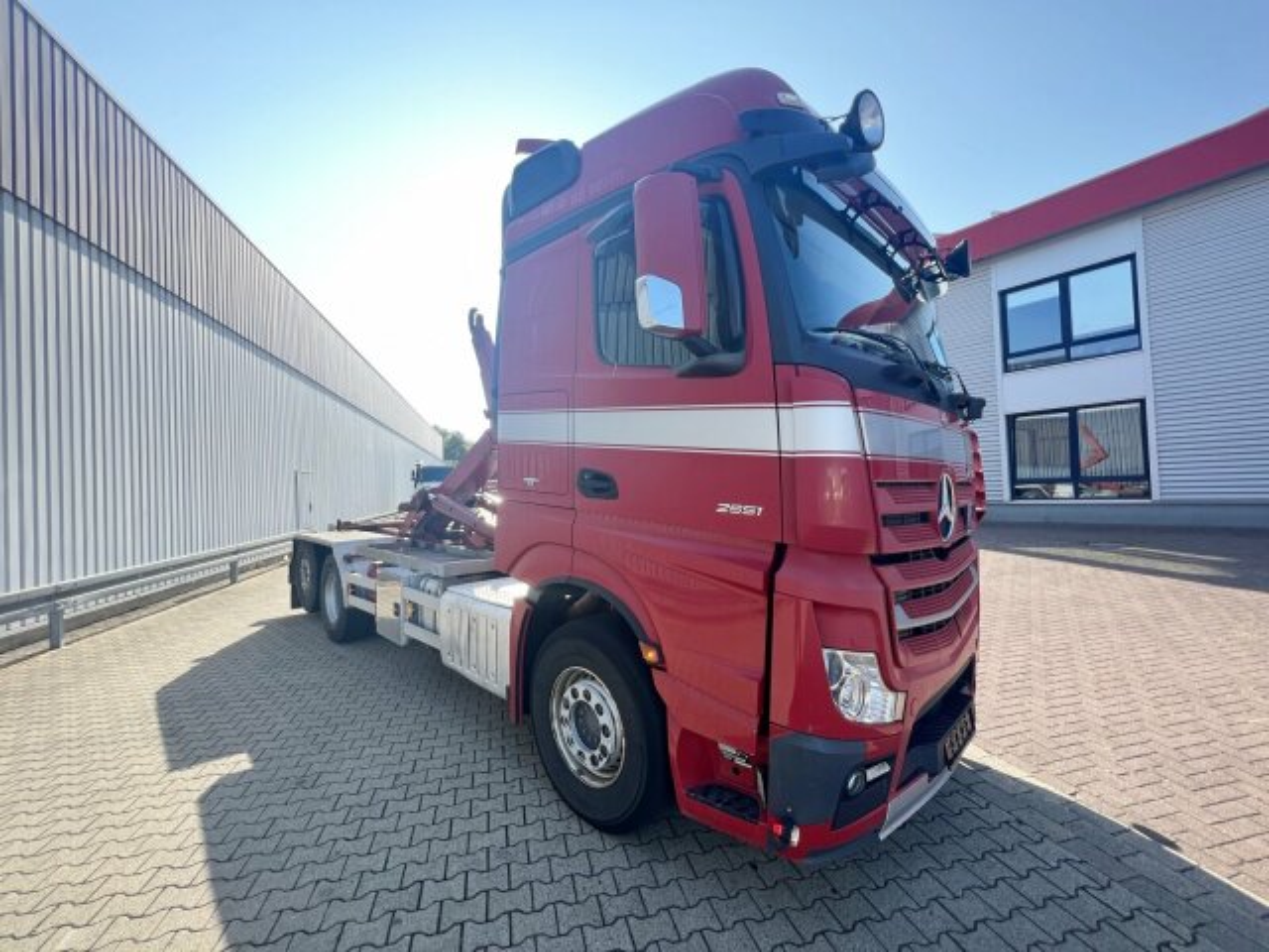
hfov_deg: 106.2
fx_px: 477
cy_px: 476
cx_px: 634
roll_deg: +2.5
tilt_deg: +2.1
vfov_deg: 89.9
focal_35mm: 13
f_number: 1.8
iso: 32
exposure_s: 1/361
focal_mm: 1.57
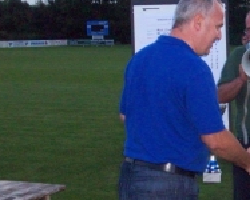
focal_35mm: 101
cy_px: 97
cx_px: 253
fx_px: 748
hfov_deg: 18.5
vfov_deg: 15.3
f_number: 3.2
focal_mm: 7.1
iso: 320
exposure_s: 1/65.1
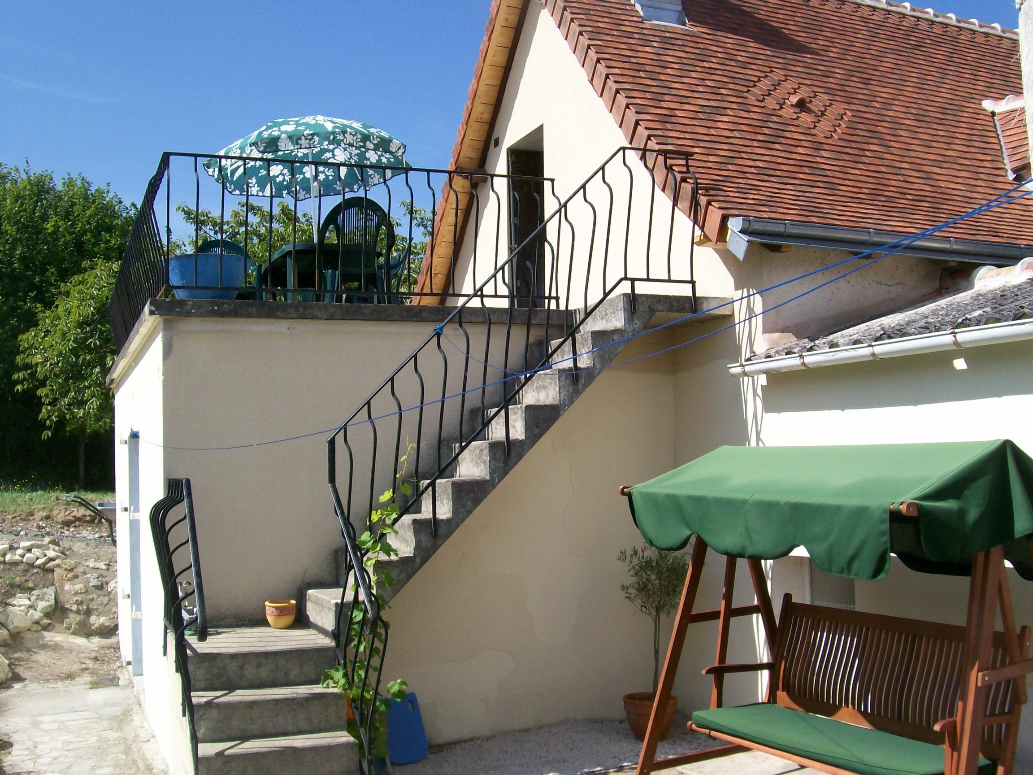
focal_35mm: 36
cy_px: 388
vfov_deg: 39.7
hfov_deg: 51.4
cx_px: 516
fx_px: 1074
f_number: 4.8
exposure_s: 1/527
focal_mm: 6
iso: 80
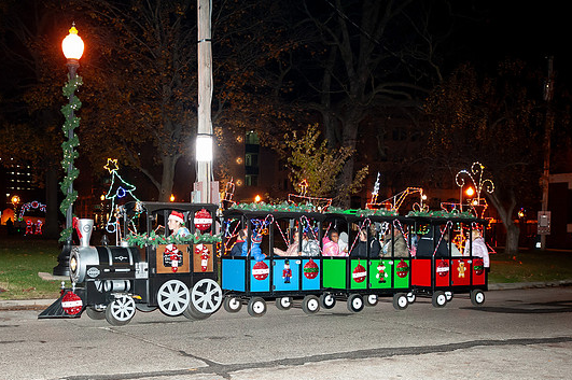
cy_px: 236
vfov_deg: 29.7
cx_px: 220
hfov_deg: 43.3
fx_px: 714
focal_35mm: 45
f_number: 3.2
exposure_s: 1/160
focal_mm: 35
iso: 3200
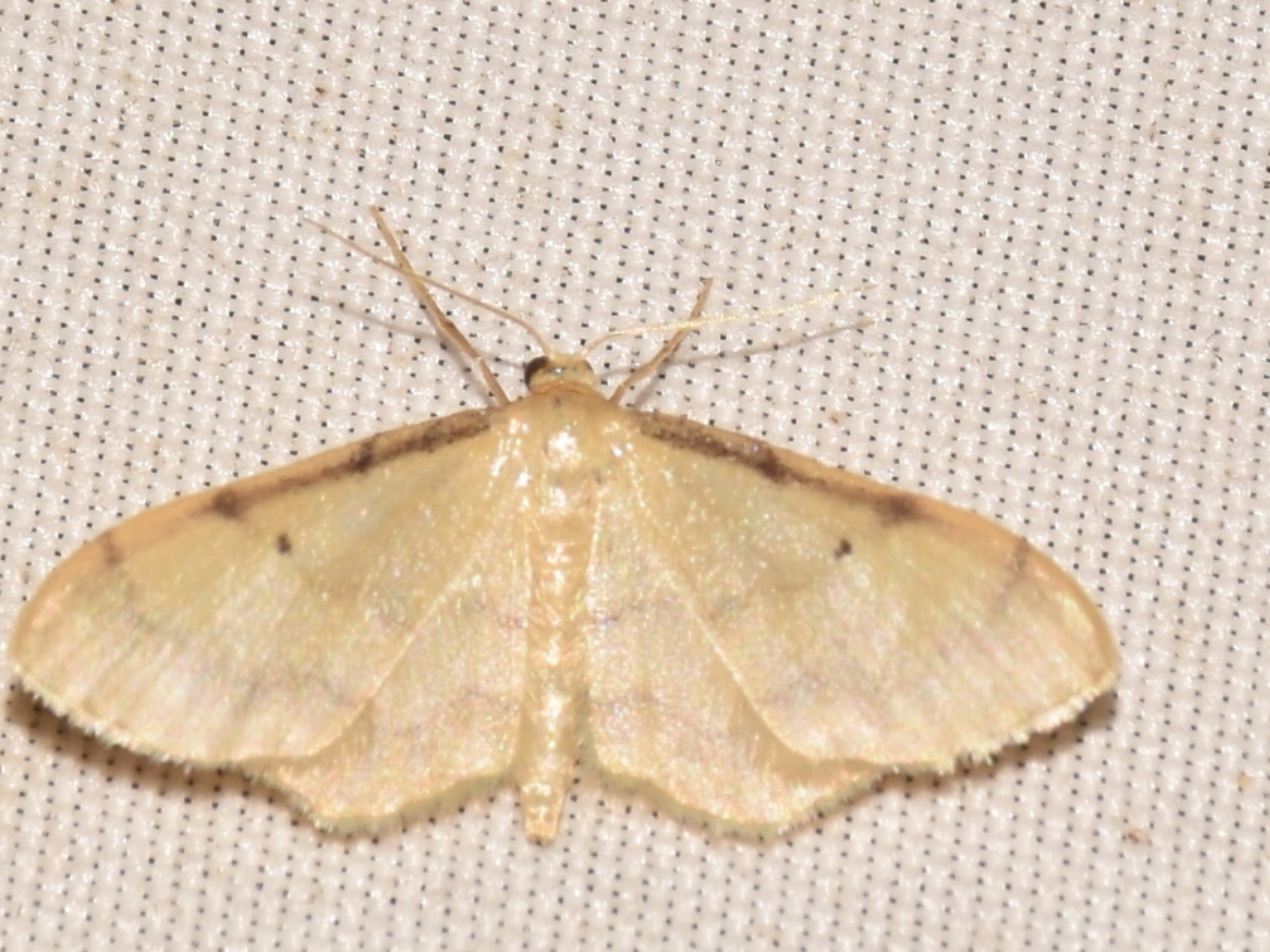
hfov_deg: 8.7
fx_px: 8365
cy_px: 476
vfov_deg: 6.5
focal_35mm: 228
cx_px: 627
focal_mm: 140
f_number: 14
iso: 125
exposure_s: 1/160
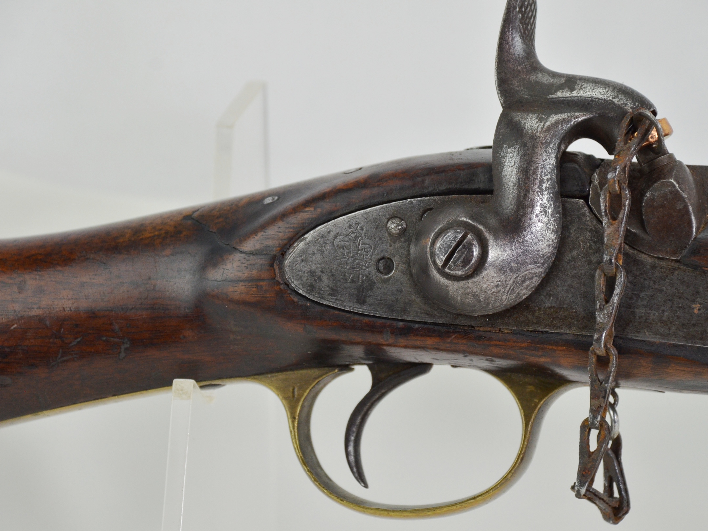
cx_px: 336
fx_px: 3354
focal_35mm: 164
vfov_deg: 9.1
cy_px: 265
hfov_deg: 12.0
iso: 800
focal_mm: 100
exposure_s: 1/250
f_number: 5.6
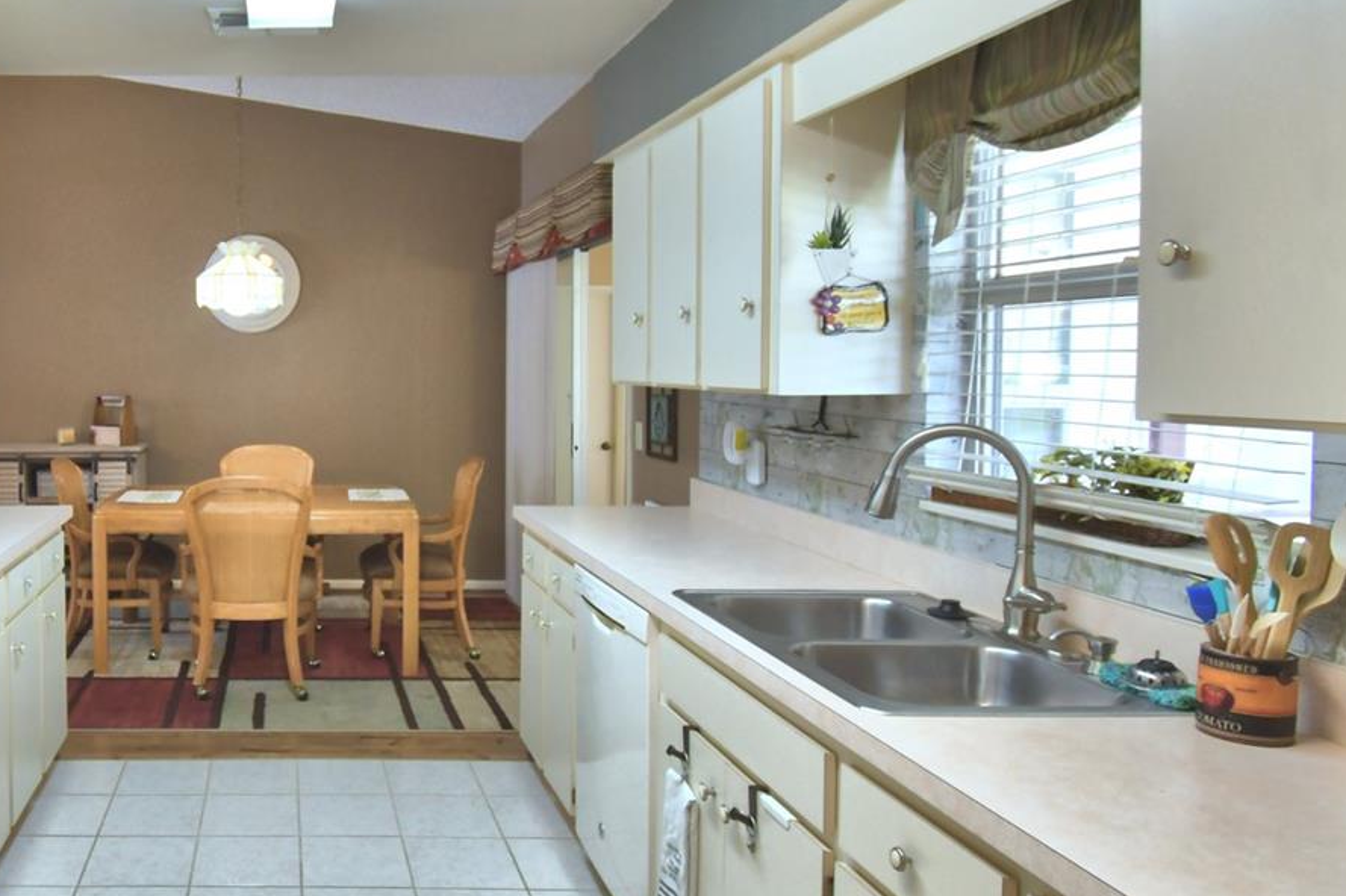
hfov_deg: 62.0
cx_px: 276
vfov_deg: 47.8
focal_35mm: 27
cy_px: 407
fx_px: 1009
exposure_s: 1/50
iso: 400
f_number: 4.5
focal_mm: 10
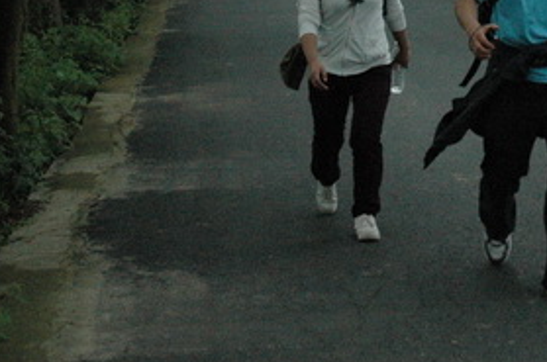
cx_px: 571
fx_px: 1942
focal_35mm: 128
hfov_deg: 15.7
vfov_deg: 10.5
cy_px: -68
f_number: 8
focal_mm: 34
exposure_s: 1/400
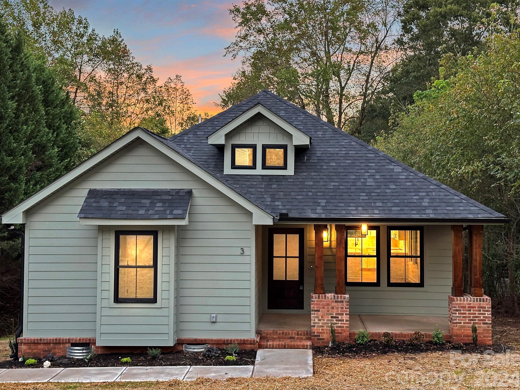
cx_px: 259
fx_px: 781
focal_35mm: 52
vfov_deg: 28.0
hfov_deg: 36.8
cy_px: 190
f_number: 1.78
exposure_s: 1/60
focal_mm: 6.86
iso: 125
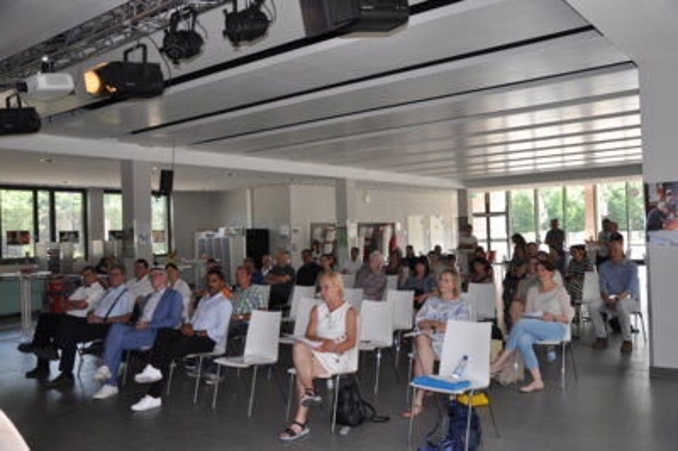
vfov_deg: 41.6
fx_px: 593
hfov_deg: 59.5
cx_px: 339
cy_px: 226
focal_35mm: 32
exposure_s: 1/125
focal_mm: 21
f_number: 3.8
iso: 450
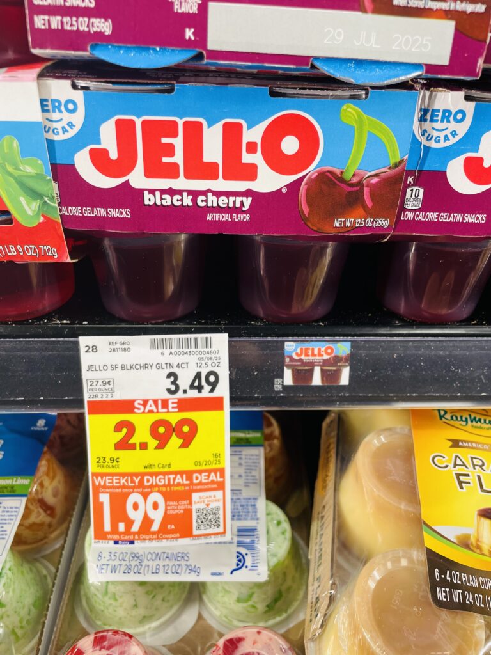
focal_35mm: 26
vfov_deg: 67.3
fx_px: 492
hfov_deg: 53.1
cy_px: 328
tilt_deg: -31.8
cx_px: 246
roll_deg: -0.6
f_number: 1.6
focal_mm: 4.2
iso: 50
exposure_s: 1/62
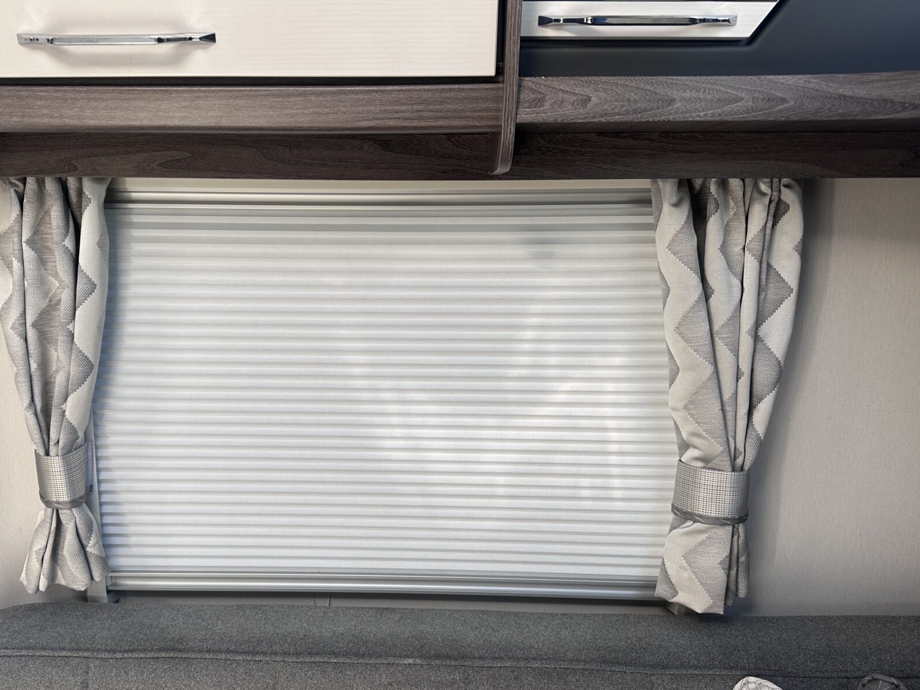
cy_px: 377
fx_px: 824
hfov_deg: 58.2
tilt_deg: -10.7
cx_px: 403
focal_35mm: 31
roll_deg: +0.7
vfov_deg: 45.4
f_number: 1.78
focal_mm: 6.86
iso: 64
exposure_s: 1/158
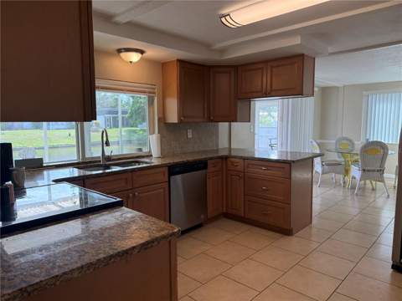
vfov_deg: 56.8
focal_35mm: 24
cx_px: 201
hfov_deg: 71.6
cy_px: 150
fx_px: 279
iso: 200
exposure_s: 1/237
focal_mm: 6.76
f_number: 1.78
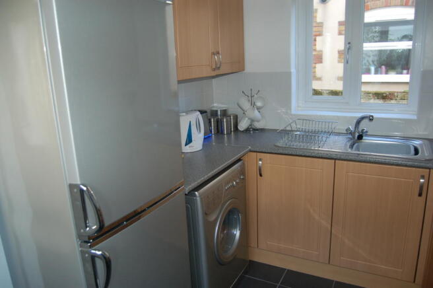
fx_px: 324
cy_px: 144
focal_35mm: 27
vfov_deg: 47.8
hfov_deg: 67.4
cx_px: 216
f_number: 3.5
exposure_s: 1/60
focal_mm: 18
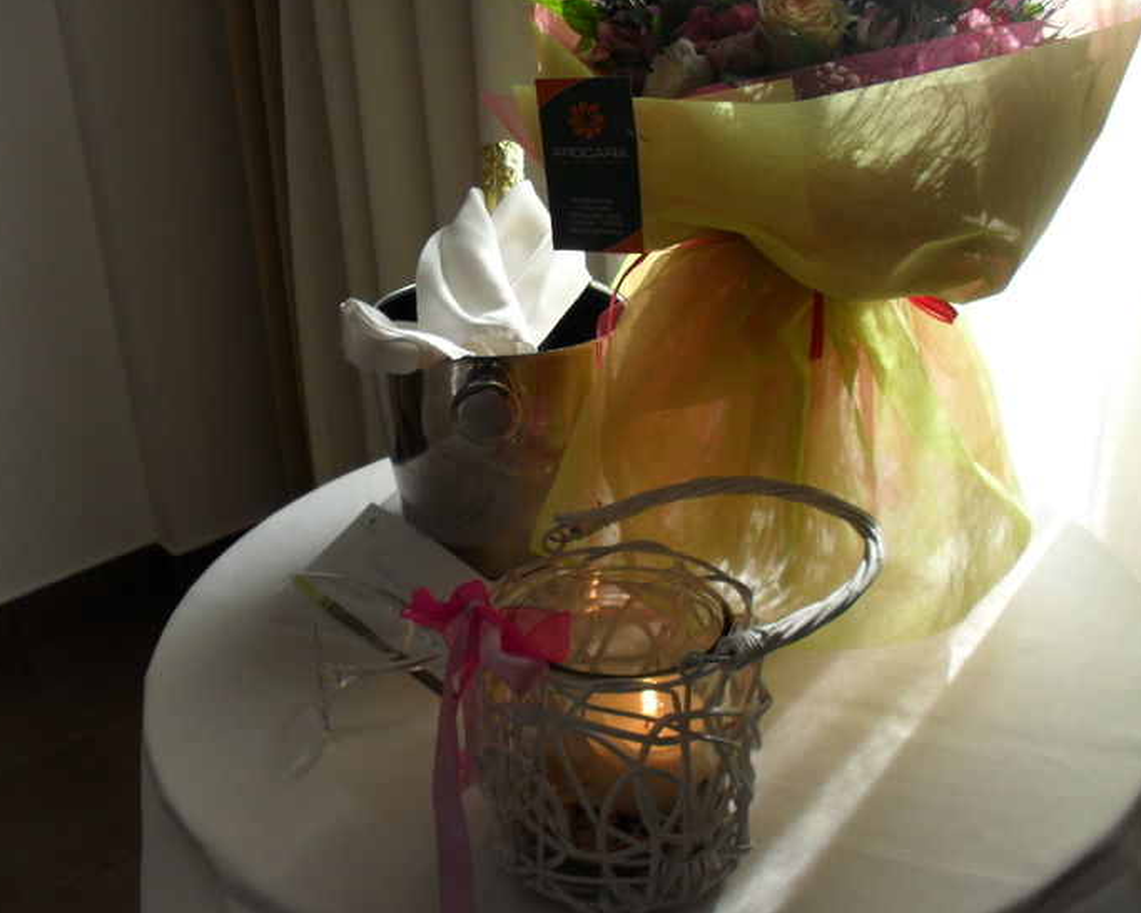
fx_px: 1351
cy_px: 442
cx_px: 643
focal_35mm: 40
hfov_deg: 45.7
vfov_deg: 37.4
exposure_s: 1/60
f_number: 3.2
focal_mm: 6.3
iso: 100
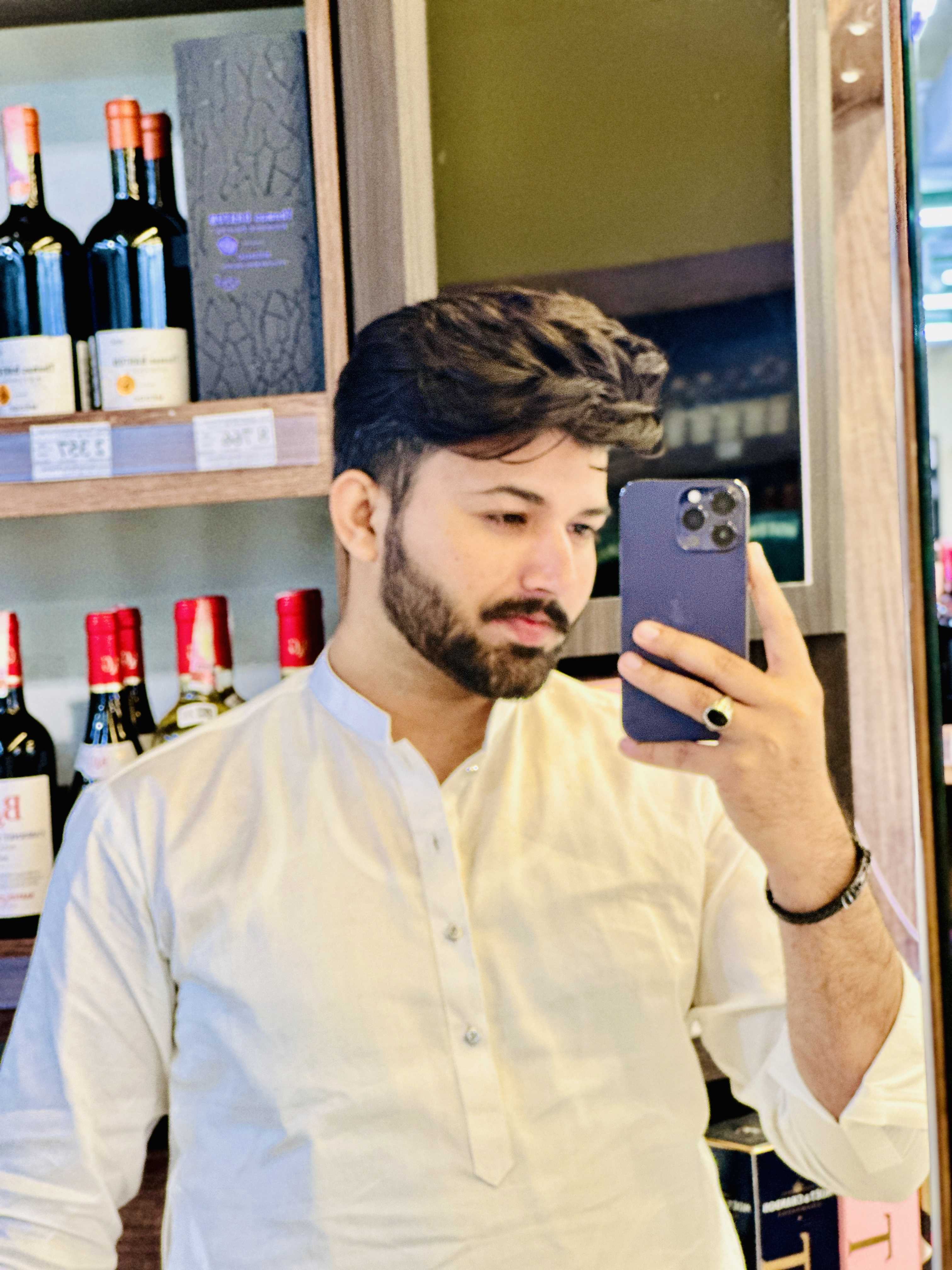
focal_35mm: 77
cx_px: 476
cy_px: 635
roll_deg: +2.7
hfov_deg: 19.1
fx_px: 2824
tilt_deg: -1.2
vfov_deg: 25.3
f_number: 2.8
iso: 320
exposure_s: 1/25
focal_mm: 9
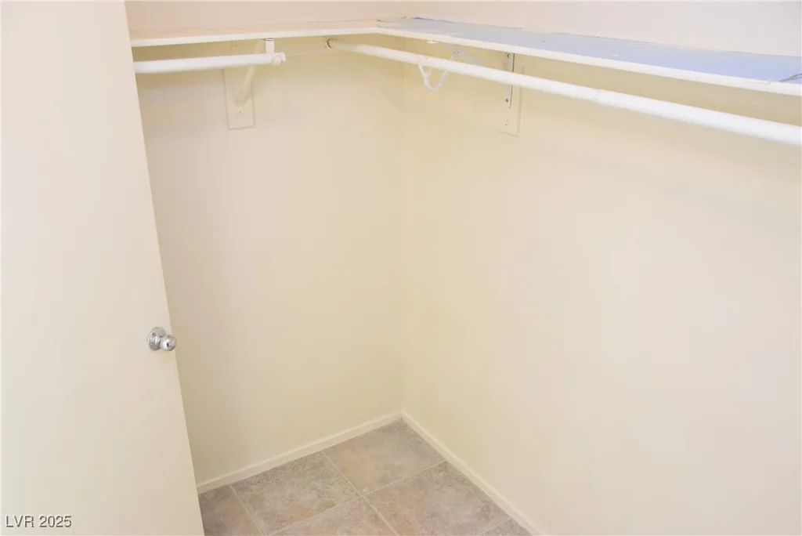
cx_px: 401
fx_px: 669
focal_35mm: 30
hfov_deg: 61.9
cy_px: 268
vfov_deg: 43.7
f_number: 7.1
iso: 400
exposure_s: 1/30
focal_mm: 20
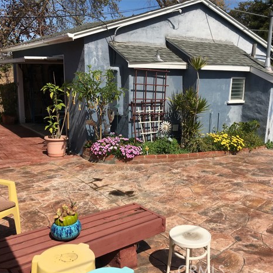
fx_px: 312
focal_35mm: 35
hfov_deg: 47.2
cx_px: 150
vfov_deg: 47.2
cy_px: 139
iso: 25
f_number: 2.2
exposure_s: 1/2564
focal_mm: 4.15
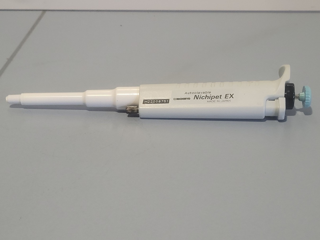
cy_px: 120
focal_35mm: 26
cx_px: 160
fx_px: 240
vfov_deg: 53.1
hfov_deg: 67.3
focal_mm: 5.4
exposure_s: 1/100
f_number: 1.8
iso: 320
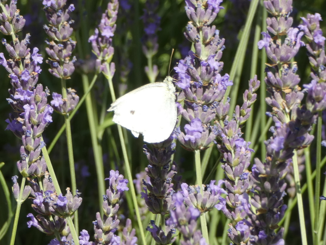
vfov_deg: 6.7
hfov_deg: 8.9
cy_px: 122
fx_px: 2100
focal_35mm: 223
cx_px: 163
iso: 80
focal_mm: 39.9
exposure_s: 1/80
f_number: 5.5
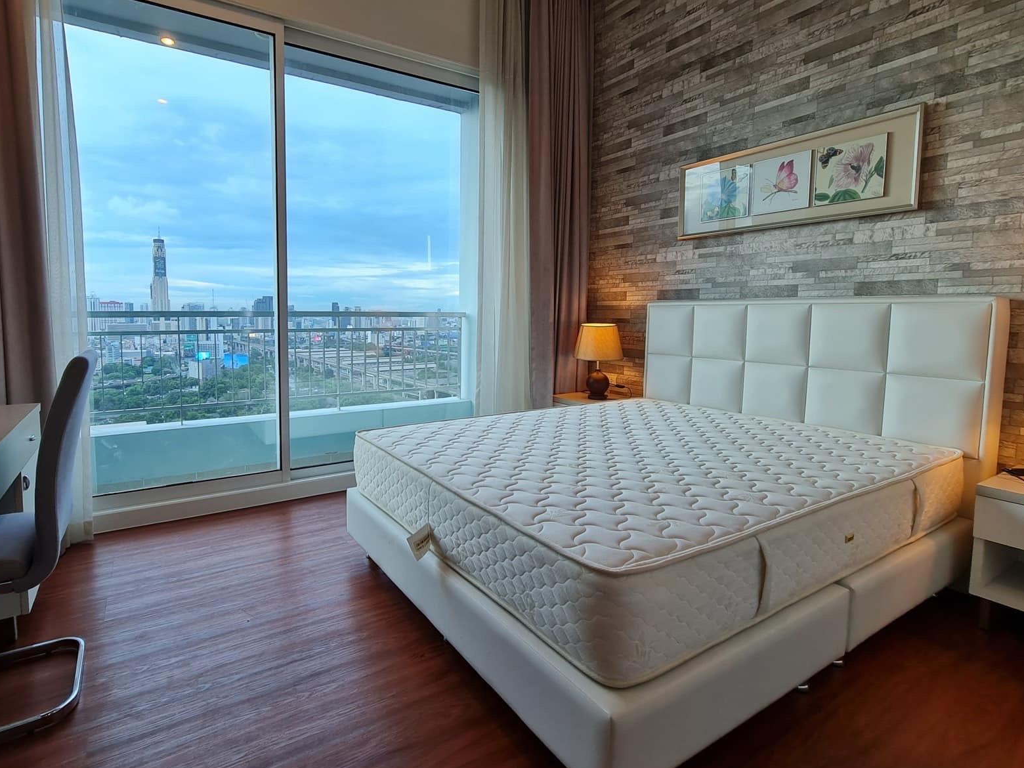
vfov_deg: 78.0
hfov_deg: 93.8
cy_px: 356
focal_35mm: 16
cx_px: 434
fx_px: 473
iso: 64
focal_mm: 2.2
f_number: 2.2
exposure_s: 1/106
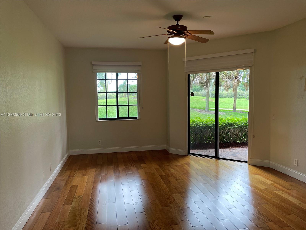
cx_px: 153
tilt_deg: -4.7
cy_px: 115
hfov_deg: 67.3
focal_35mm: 26
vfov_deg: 53.1
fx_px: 230
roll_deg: +0.8
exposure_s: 1/120
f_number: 1.6
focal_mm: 4.2
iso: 80
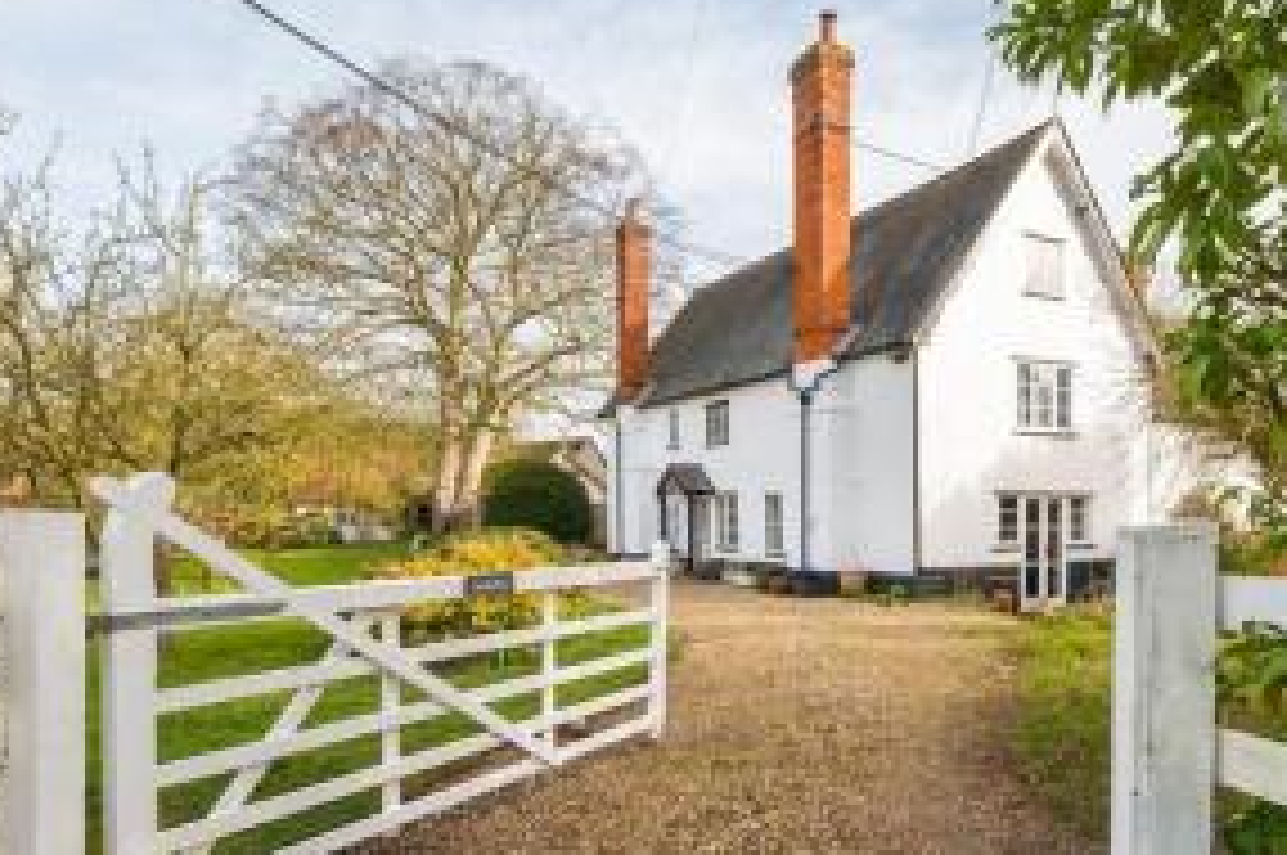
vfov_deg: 50.6
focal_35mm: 25
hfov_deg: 70.1
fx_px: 893
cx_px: 828
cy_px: 538
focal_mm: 9.9
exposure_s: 1/100
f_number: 9
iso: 160
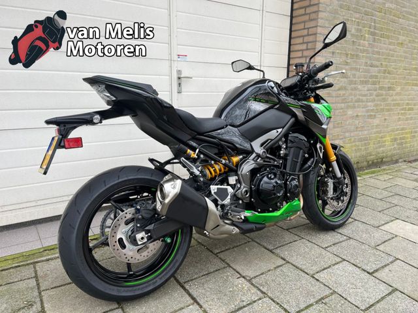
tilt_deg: -13.1
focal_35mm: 26
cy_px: 156
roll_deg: -2.0
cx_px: 209
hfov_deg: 67.3
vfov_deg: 53.1
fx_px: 314
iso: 50
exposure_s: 1/121
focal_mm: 5.1
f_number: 1.6
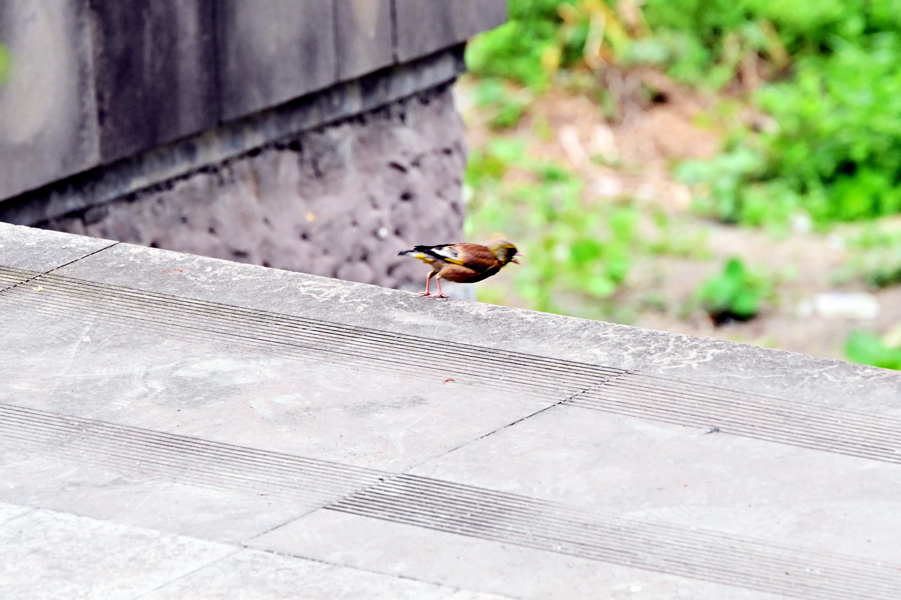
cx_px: 461
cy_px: 263
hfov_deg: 8.8
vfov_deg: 5.9
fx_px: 5856
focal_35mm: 234
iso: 900
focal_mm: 200
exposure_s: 1/400
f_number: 8
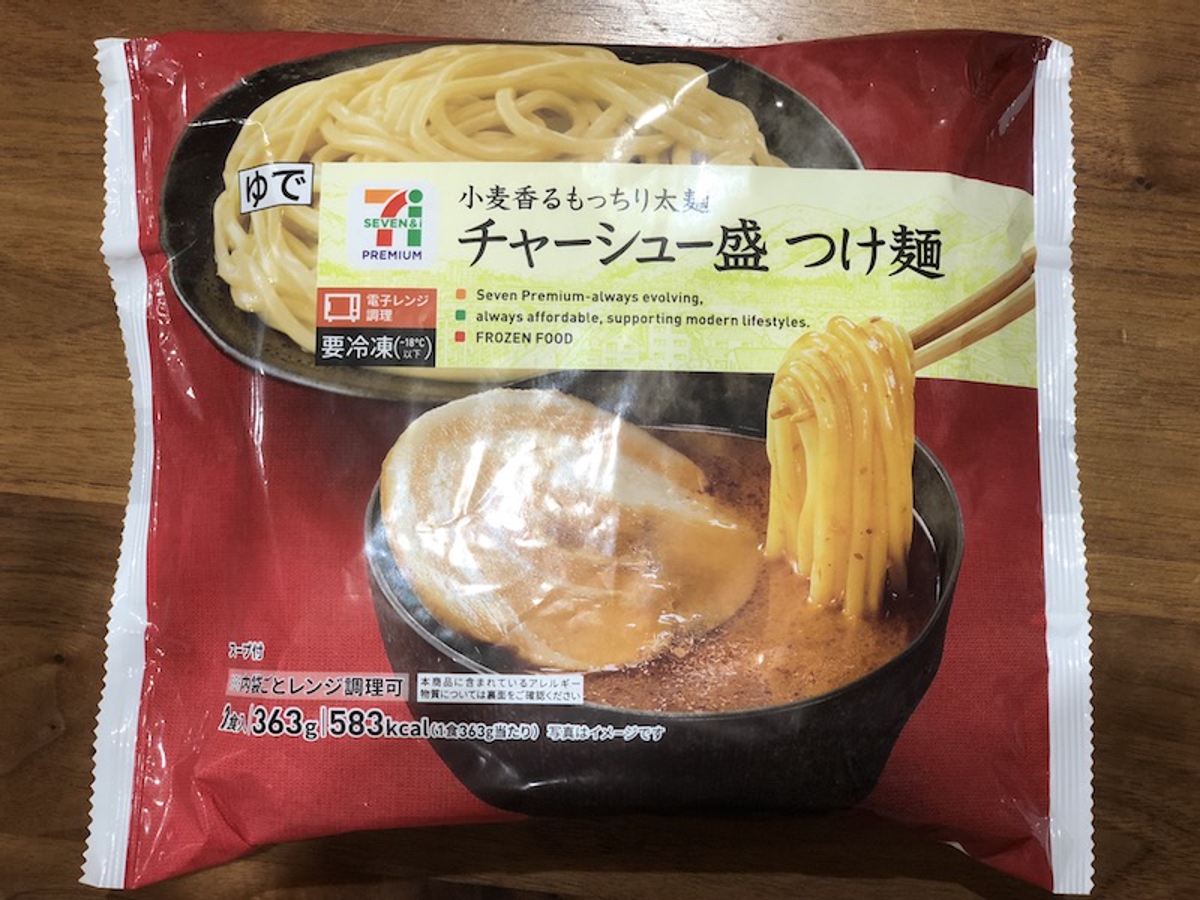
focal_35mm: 52
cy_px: 450
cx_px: 600
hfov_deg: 36.8
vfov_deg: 28.0
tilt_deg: -86.6
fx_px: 1803
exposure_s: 1/40
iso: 80
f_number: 2.4
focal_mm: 6
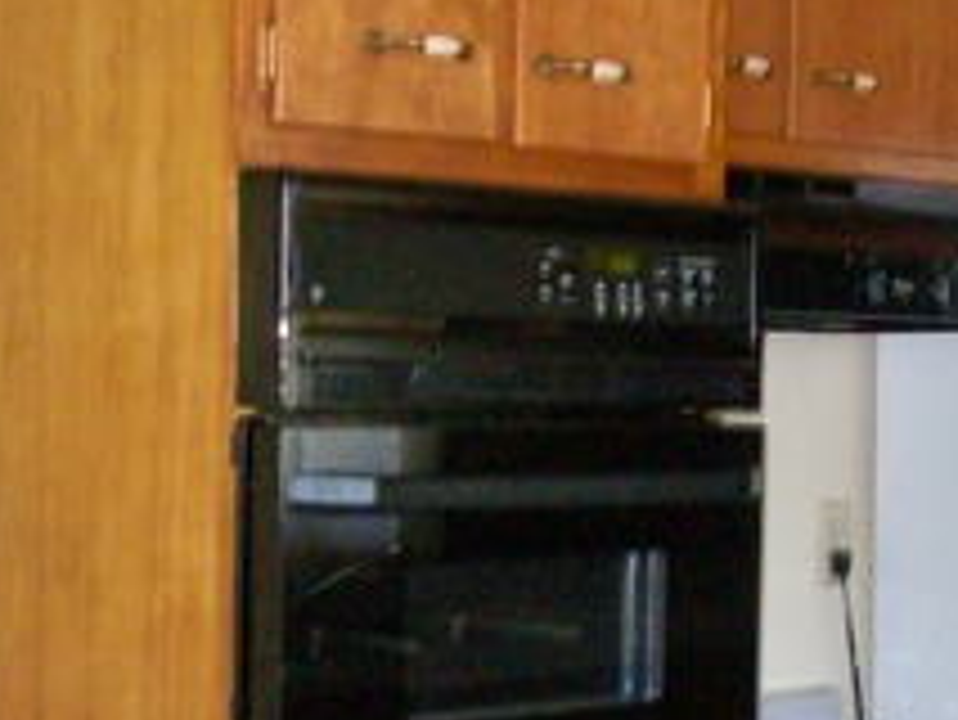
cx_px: 769
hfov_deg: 18.0
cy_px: 594
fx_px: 2991
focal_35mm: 108
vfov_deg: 13.6
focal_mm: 6
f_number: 2.7
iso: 200
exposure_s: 1/64
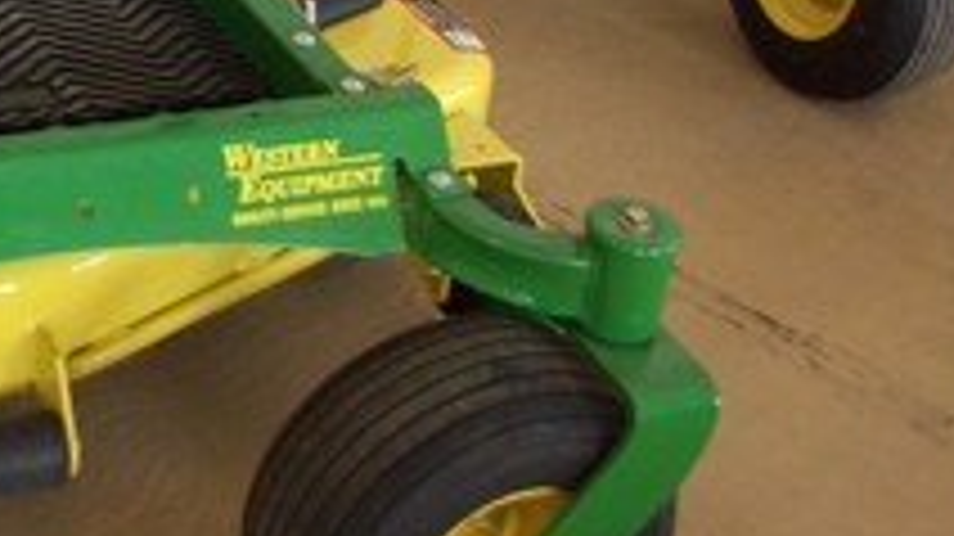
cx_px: -216
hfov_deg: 20.8
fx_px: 2402
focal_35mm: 95
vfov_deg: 12.0
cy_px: -329
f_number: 2.8
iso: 107
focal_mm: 5.7
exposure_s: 1/60
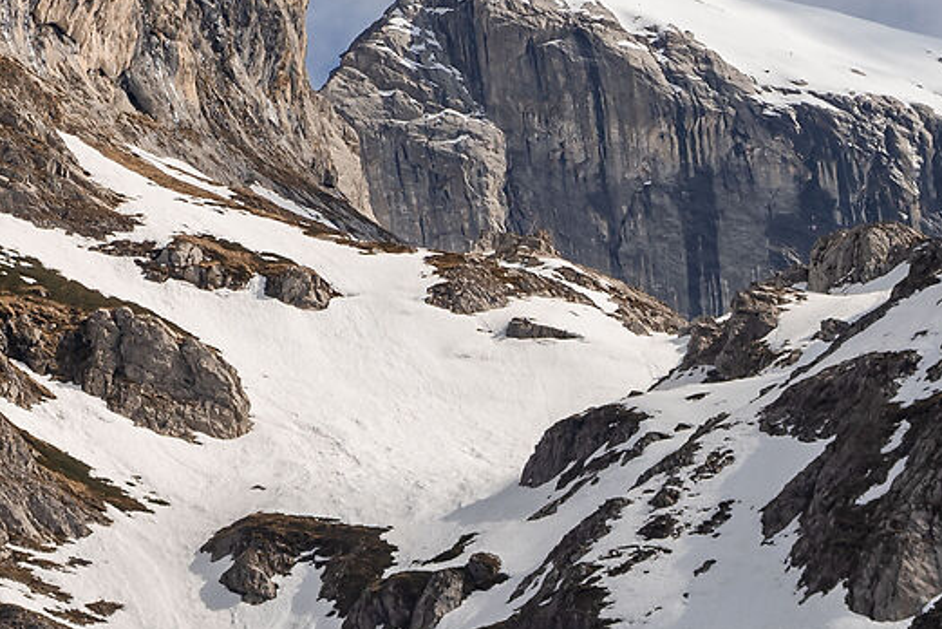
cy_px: 34
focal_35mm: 313
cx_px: -523
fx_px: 8194
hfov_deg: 6.5
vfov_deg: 4.4
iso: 100
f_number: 8
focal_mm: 68
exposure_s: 1/500
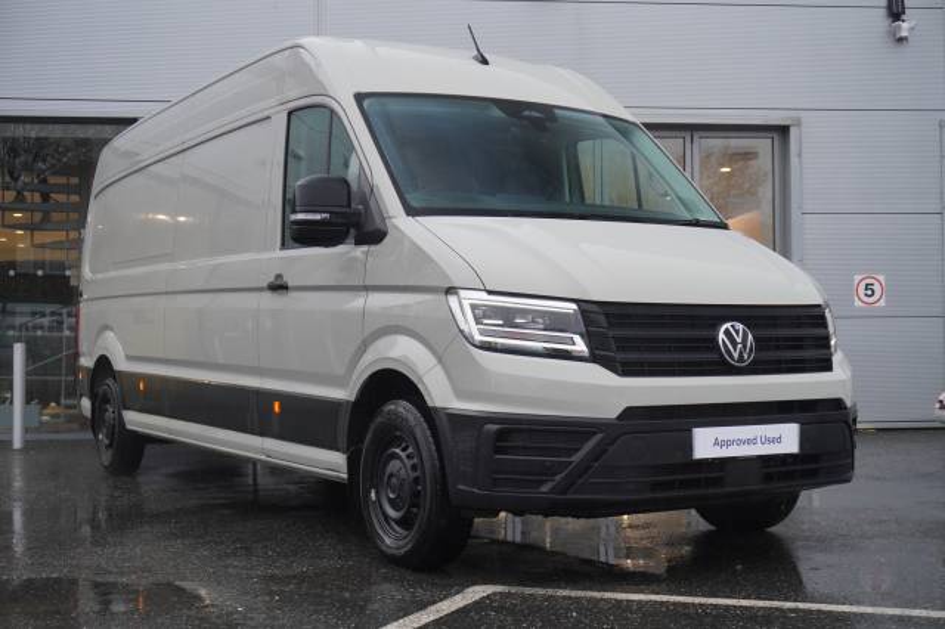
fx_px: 1220
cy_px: 314
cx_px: 472
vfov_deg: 28.9
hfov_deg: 42.3
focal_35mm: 46
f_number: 5.6
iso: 800
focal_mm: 31
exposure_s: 1/90
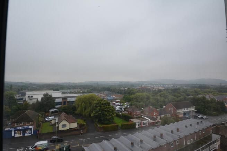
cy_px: 76
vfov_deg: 67.4
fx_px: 114
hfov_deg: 90.0
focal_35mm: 18
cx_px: 114
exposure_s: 1/200
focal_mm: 12
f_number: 7.1
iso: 200
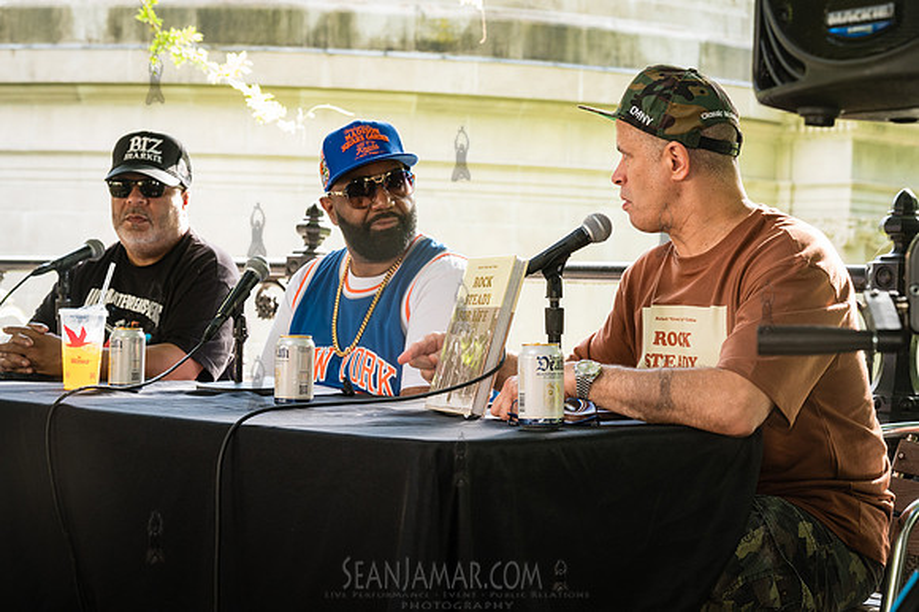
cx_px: 460
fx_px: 1735
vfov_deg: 20.0
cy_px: 306
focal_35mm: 68
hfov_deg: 29.7
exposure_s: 1/100
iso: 1250
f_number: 7.1
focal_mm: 68
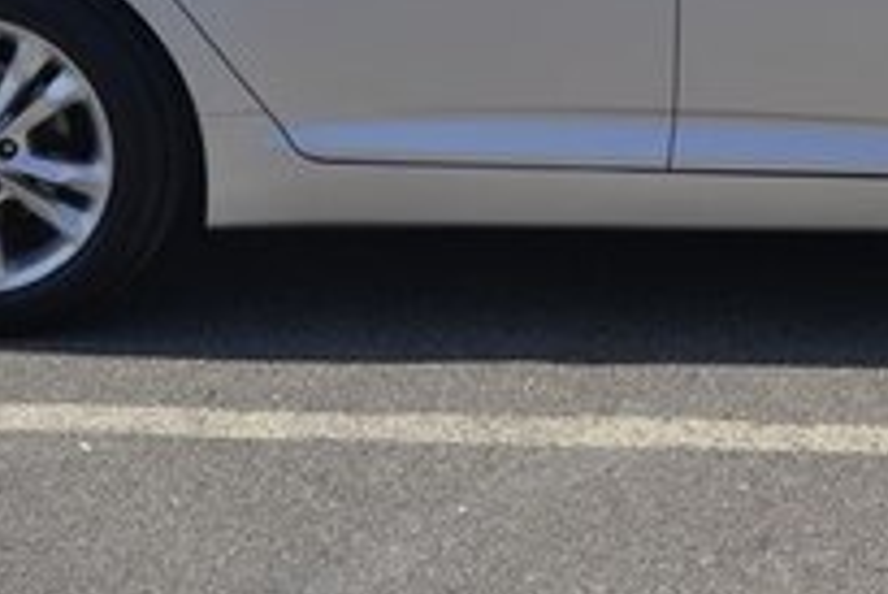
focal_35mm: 106
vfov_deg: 12.5
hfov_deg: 18.9
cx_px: 797
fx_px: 2616
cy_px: -182
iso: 100
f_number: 9
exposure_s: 1/320
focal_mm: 22
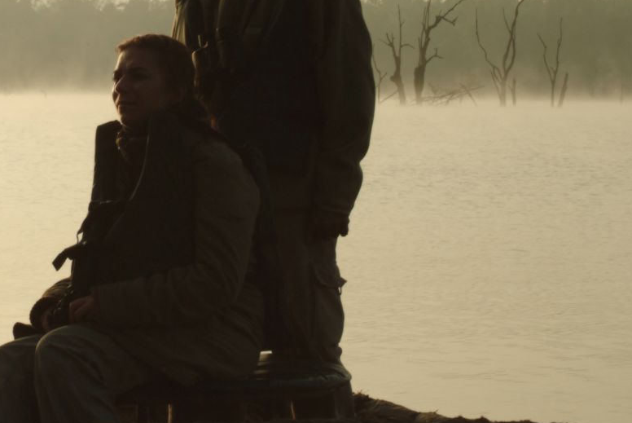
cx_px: 94
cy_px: 202
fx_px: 2922
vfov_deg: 8.3
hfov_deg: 12.3
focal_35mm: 166
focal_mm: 43
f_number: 9.5
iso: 100
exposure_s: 1/180
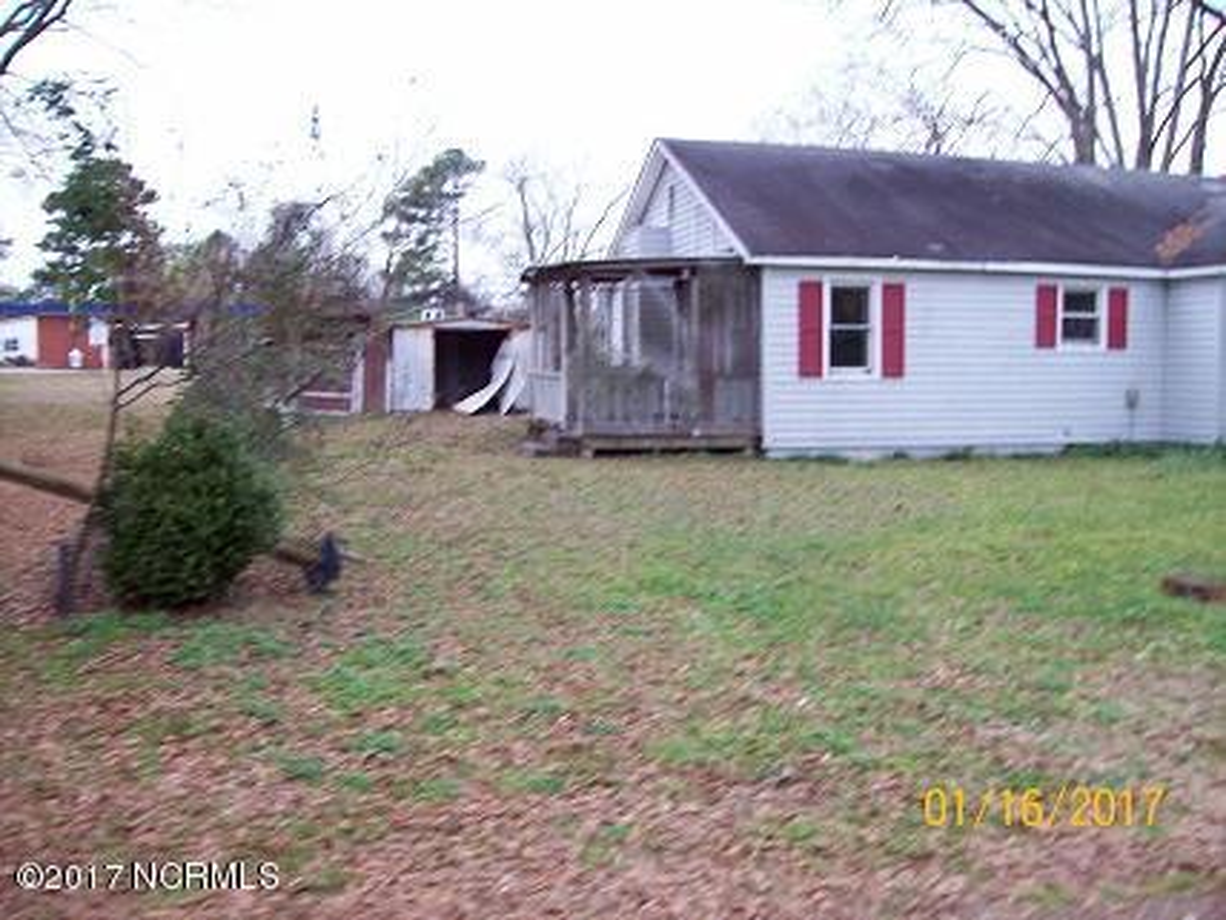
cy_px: 460
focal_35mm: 36
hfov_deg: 51.4
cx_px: 613
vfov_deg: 39.7
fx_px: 1275
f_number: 2.7
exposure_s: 1/80.5
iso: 80
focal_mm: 6
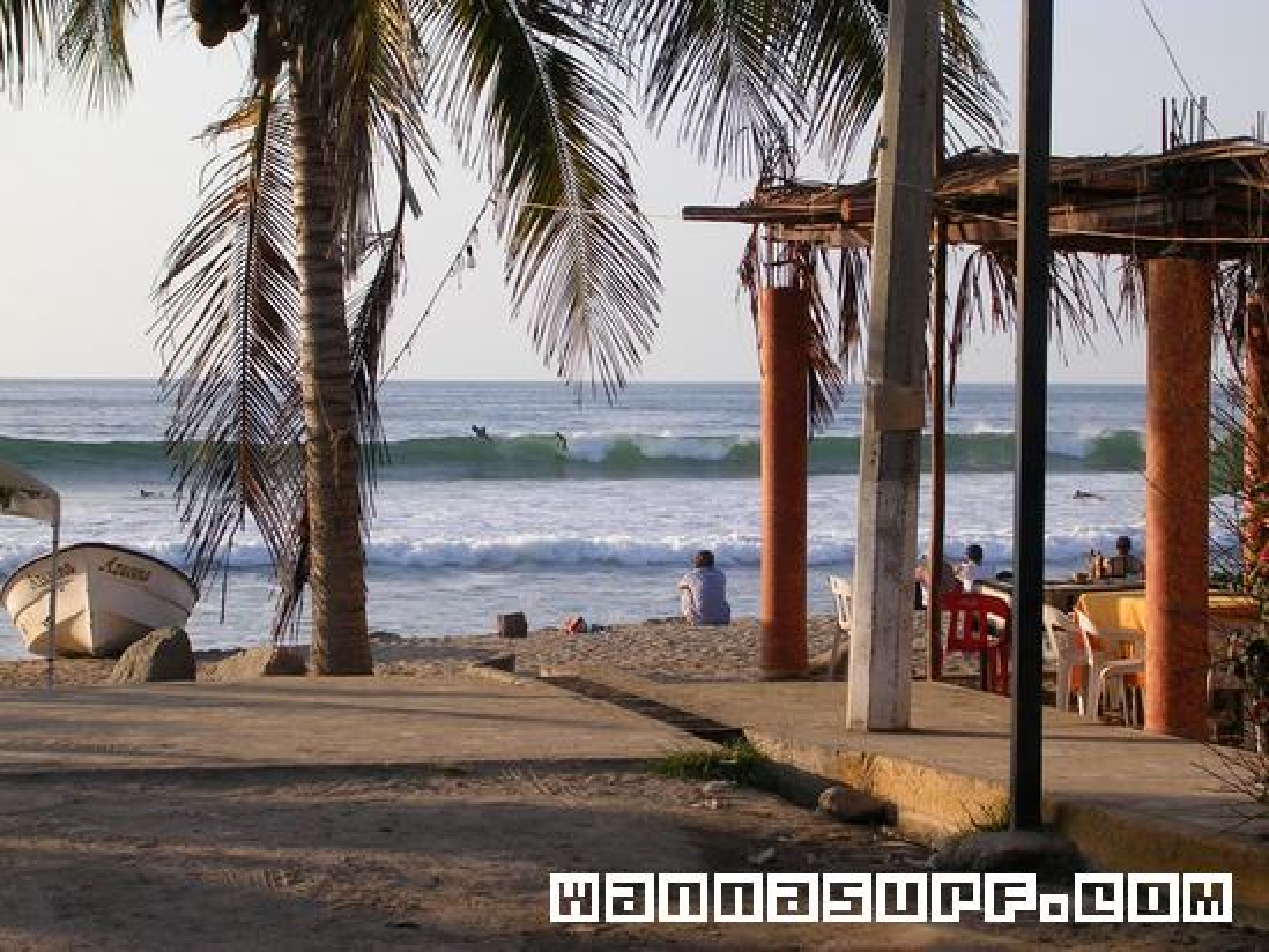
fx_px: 3850
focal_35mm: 105
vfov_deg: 14.1
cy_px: 476
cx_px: 634
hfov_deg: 18.7
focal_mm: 15.9
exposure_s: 1/263
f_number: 4.6
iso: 50
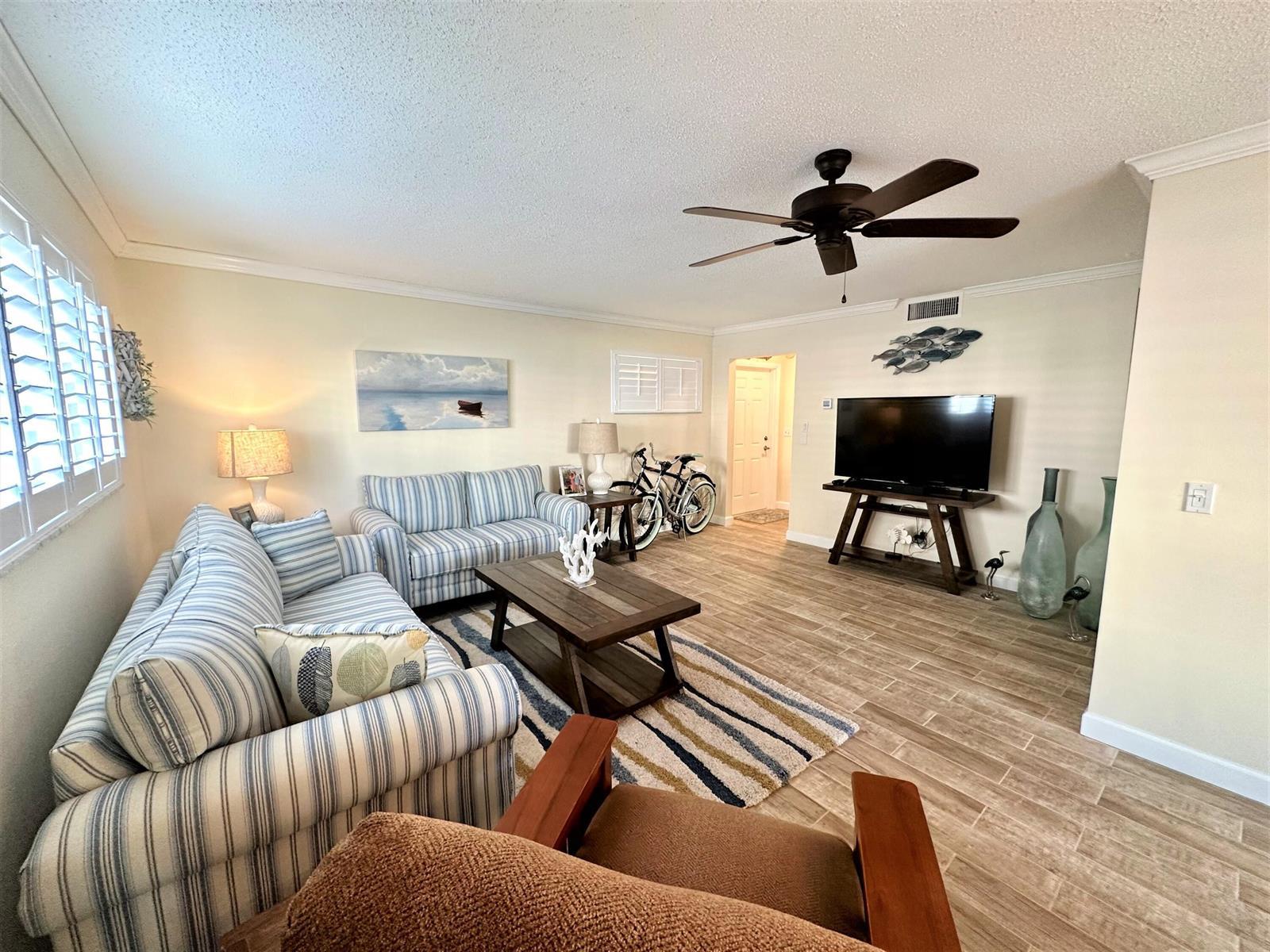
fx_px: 514
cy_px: 476
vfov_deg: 85.7
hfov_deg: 102.1
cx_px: 635
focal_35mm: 14
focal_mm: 2.22
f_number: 2.2
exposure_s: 1/60
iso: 160
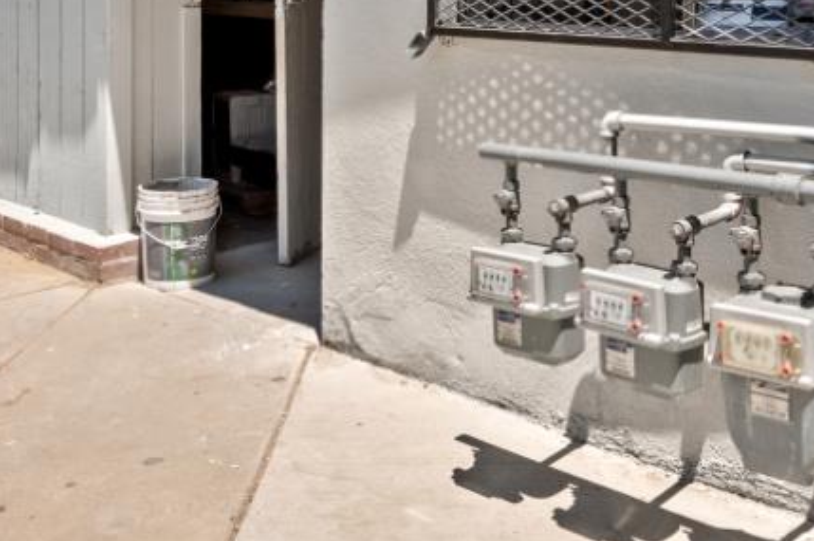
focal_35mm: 49
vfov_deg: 26.0
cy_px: -8
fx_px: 1107
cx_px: 463
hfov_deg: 40.3
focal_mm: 14
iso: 250
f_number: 9
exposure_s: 1/160
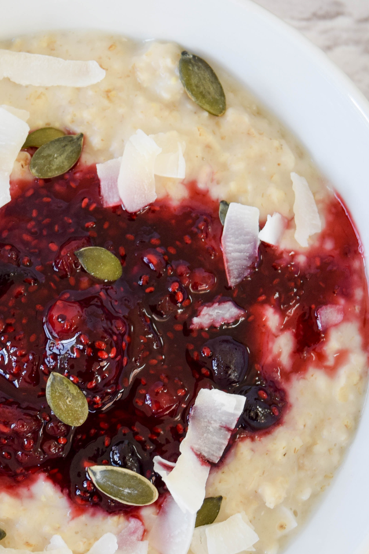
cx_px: 111
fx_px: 2367
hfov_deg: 8.9
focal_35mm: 154
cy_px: 306
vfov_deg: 13.3
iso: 400
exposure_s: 1/100
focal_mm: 55
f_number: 5.6
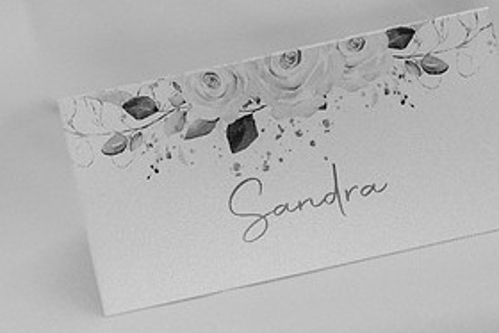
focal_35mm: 96
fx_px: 1331
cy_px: 145
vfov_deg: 14.3
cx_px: 269
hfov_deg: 21.2
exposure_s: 1/200
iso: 800
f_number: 2.8
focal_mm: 35
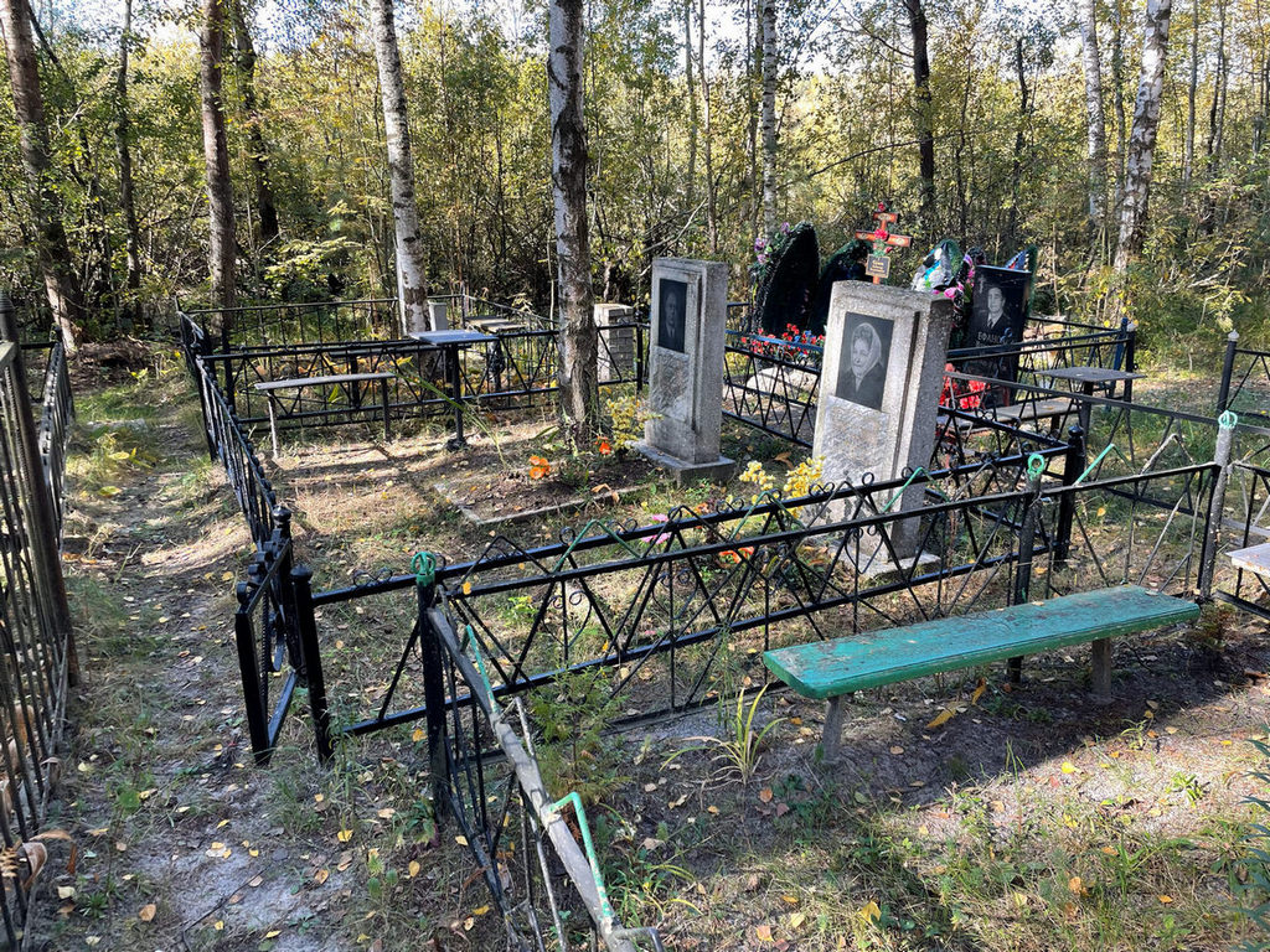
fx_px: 954
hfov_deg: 67.3
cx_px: 635
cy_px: 476
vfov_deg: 53.1
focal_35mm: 26
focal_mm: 4.2
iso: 40
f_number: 1.6
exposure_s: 1/121
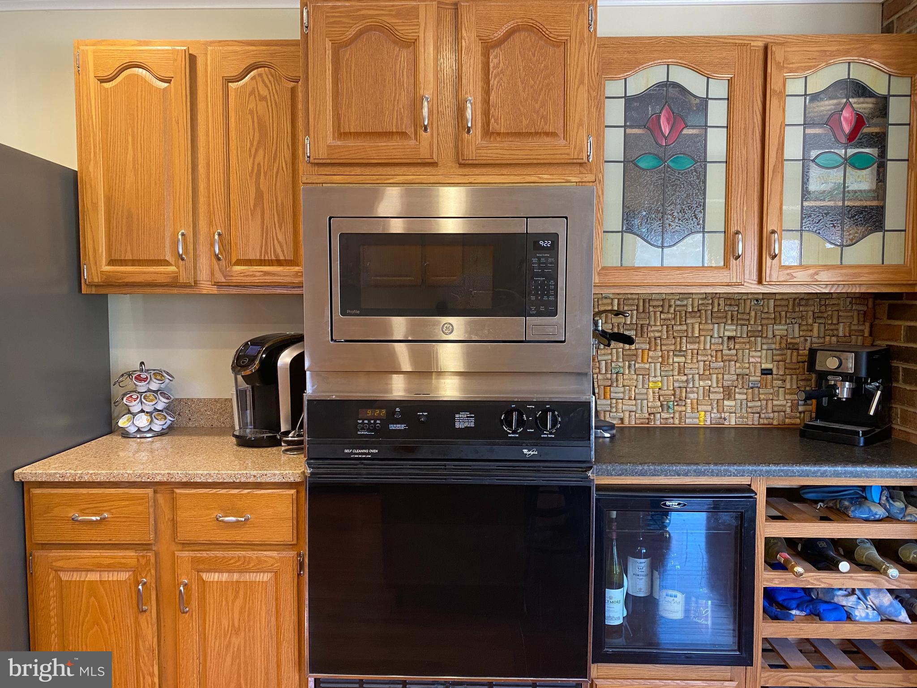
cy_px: 344
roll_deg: -0.8
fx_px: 689
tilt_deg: -3.4
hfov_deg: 67.3
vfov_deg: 53.1
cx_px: 458
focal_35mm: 26
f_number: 1.8
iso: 160
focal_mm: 4.25
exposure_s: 1/60
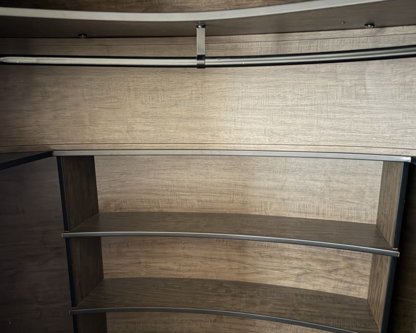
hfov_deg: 52.8
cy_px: 221
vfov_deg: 42.8
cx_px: 197
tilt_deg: -15.9
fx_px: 419
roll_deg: -0.7
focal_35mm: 34
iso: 2000
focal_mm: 6.76
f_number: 1.78
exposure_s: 1/2
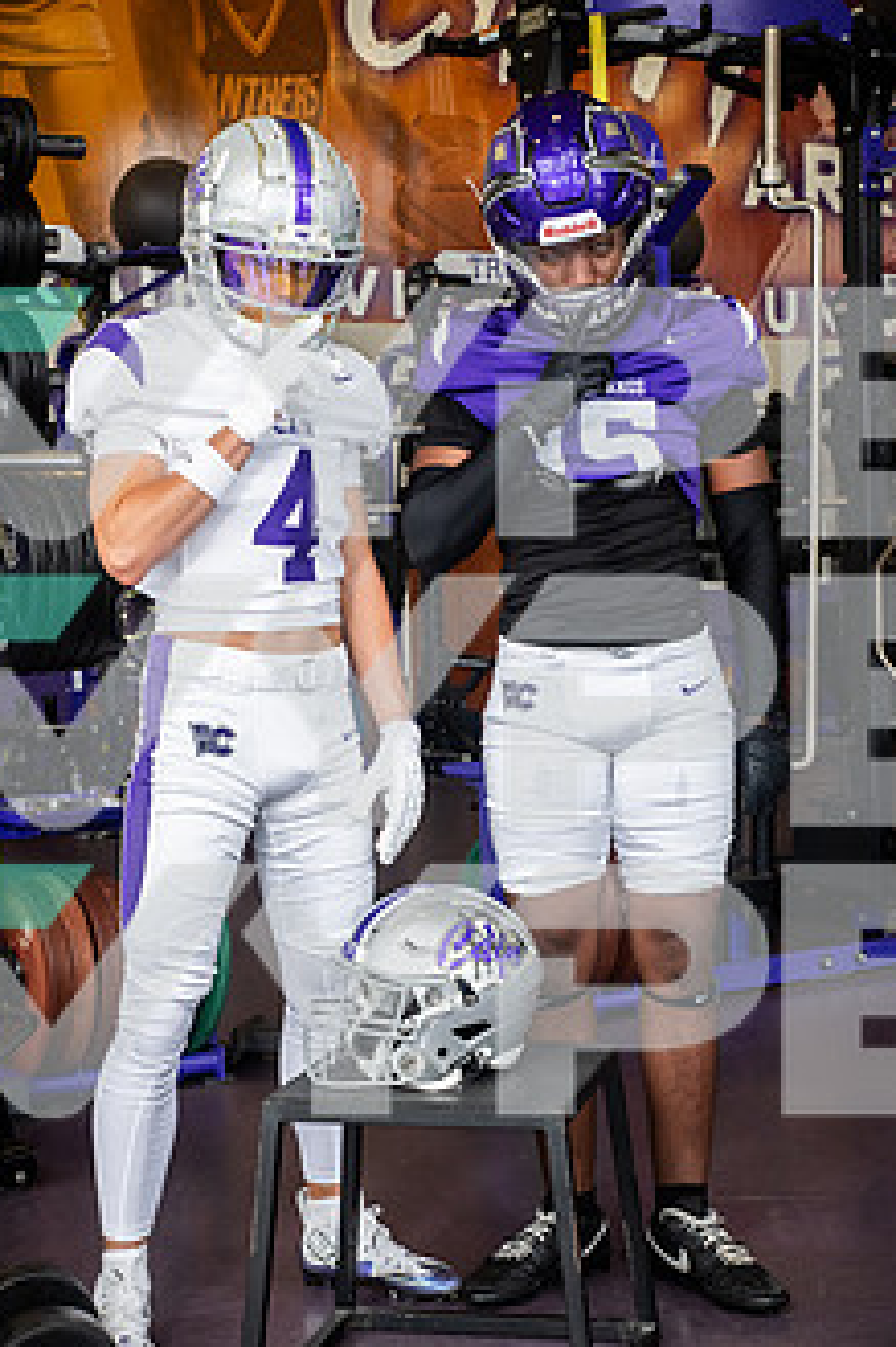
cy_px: 704
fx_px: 2354
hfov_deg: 21.5
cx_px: 458
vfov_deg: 31.9
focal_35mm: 63
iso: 800
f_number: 7.1
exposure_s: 1/250
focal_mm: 46
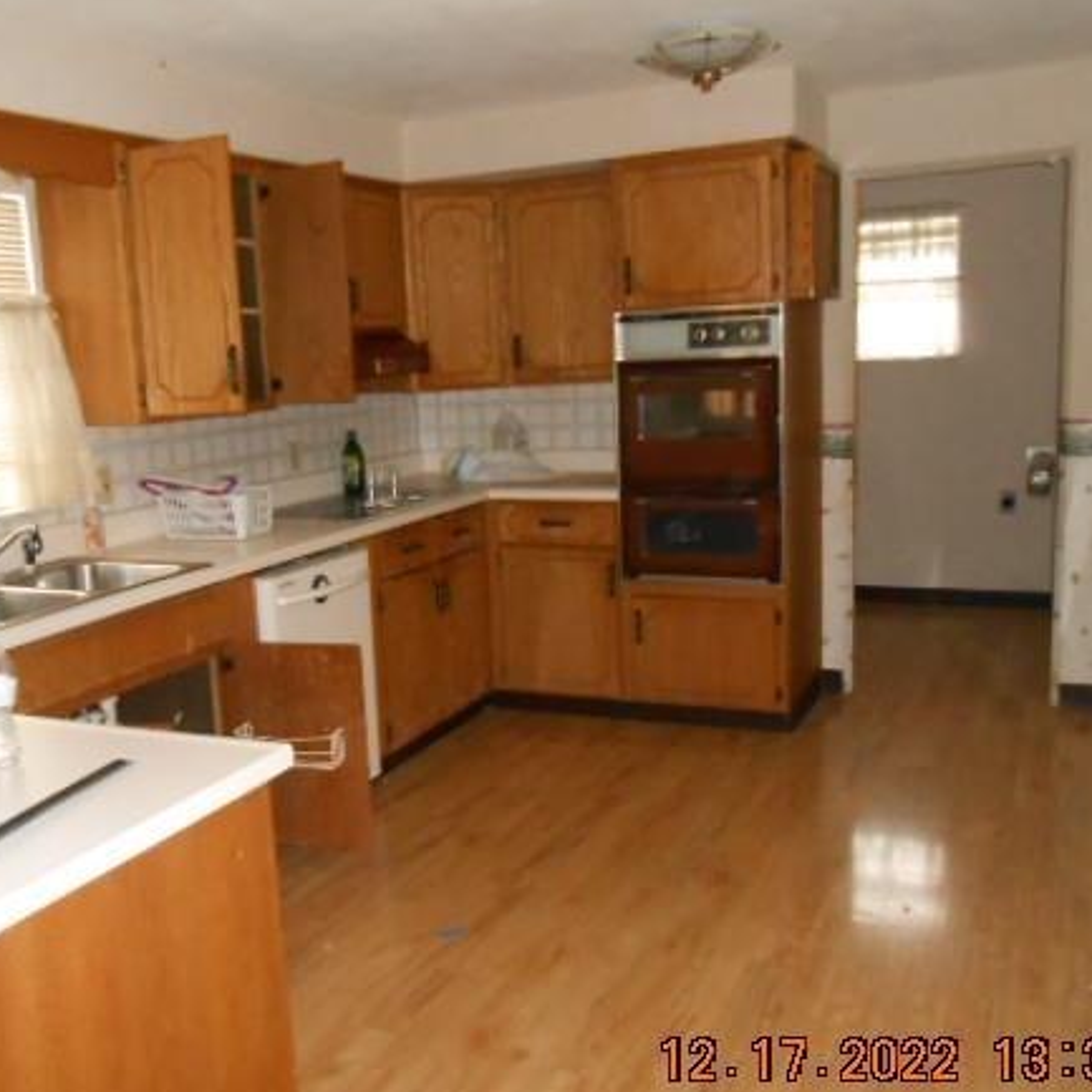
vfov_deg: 48.4
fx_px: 1213
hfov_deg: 48.1
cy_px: 585
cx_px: 429
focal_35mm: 34
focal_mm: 4.6
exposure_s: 1/25
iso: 640
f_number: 3.5
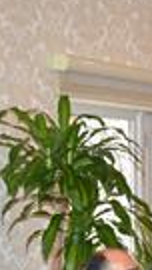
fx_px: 1167
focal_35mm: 163
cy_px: 347
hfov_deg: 6.9
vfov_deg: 12.8
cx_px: 398
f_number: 5.6
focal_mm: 22
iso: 400
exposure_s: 1/60
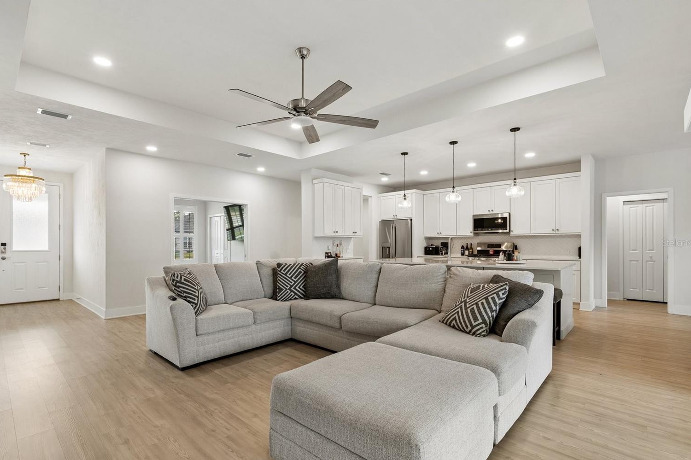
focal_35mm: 16
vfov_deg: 73.6
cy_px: 243
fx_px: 307
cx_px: 334
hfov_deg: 96.7
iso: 200
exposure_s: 1/13
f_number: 8
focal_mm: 10
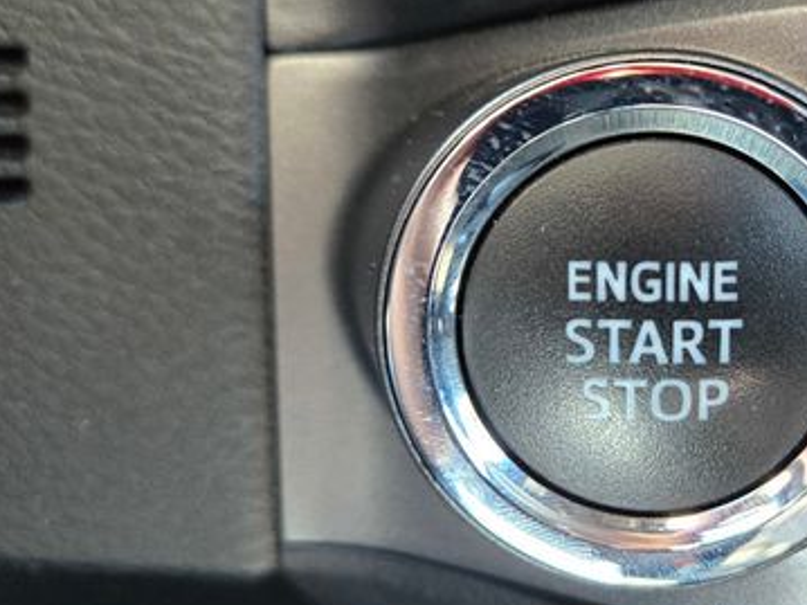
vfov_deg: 35.1
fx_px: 956
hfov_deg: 44.3
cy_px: 315
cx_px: 602
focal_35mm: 41
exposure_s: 1/120
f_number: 1.8
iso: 1000
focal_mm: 5.4
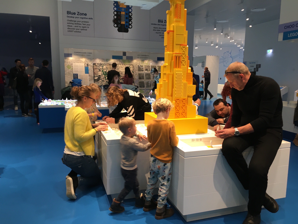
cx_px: 149
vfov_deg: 48.2
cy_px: 112
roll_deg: +0.8
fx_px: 250
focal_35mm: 29
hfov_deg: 61.7
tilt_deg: -10.9
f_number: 2.2
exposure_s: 1/33
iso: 80
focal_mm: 4.15
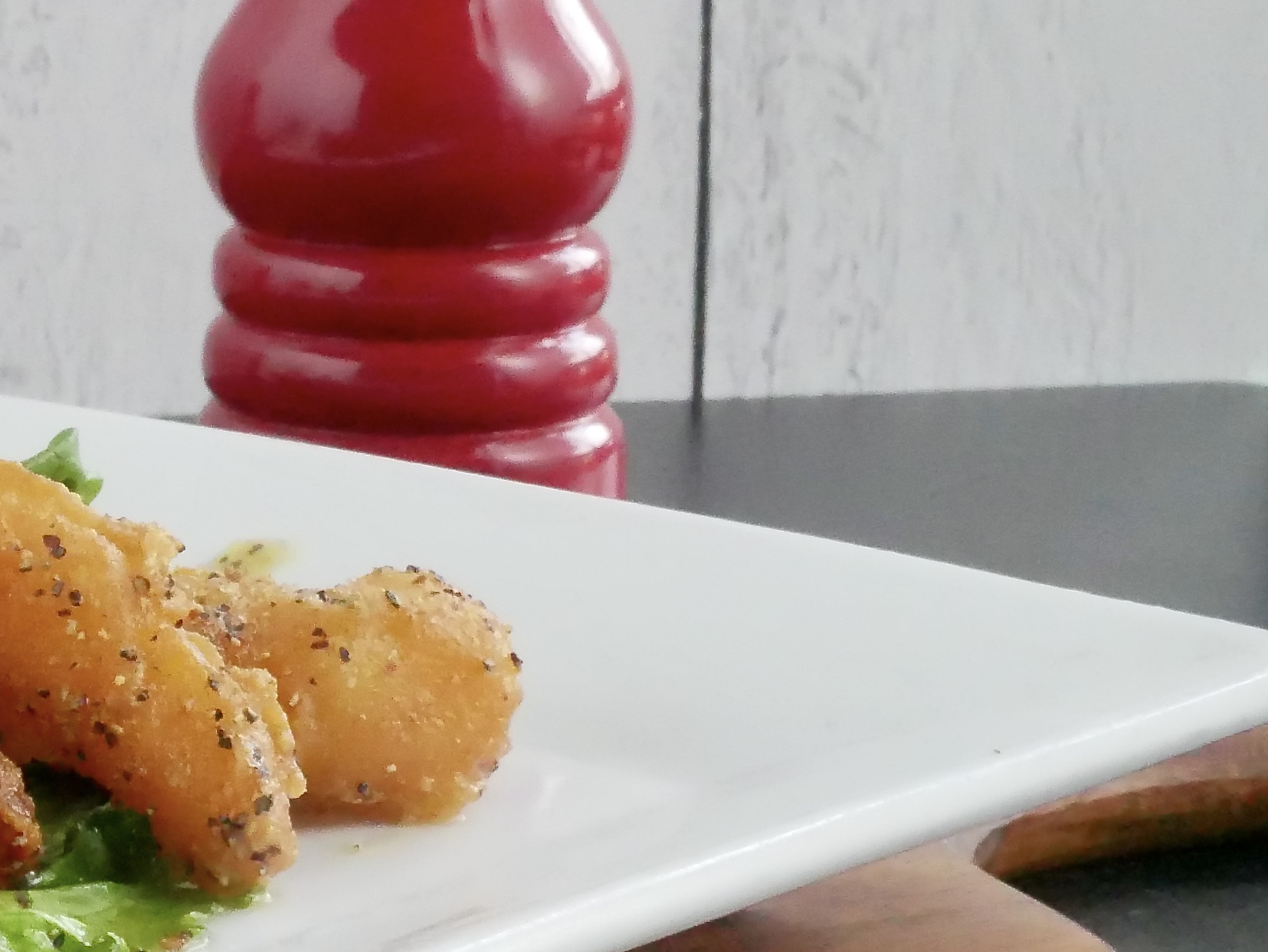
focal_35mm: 111
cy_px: 430
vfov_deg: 13.4
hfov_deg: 16.5
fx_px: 4068
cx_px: -483
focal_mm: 20
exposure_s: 1/125
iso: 6400
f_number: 14
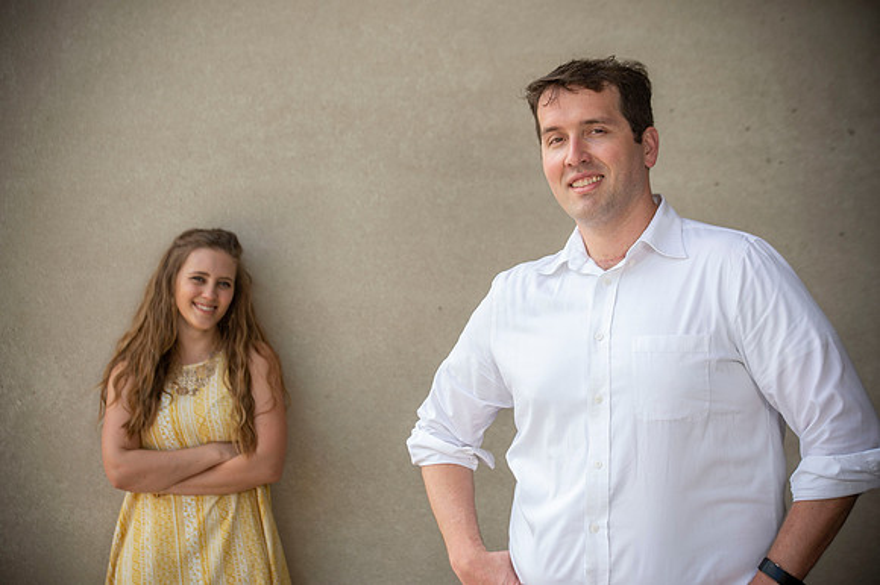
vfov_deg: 15.9
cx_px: 440
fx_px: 2101
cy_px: 292
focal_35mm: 86
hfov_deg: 23.7
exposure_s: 1/250
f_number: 6.3
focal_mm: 86
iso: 250
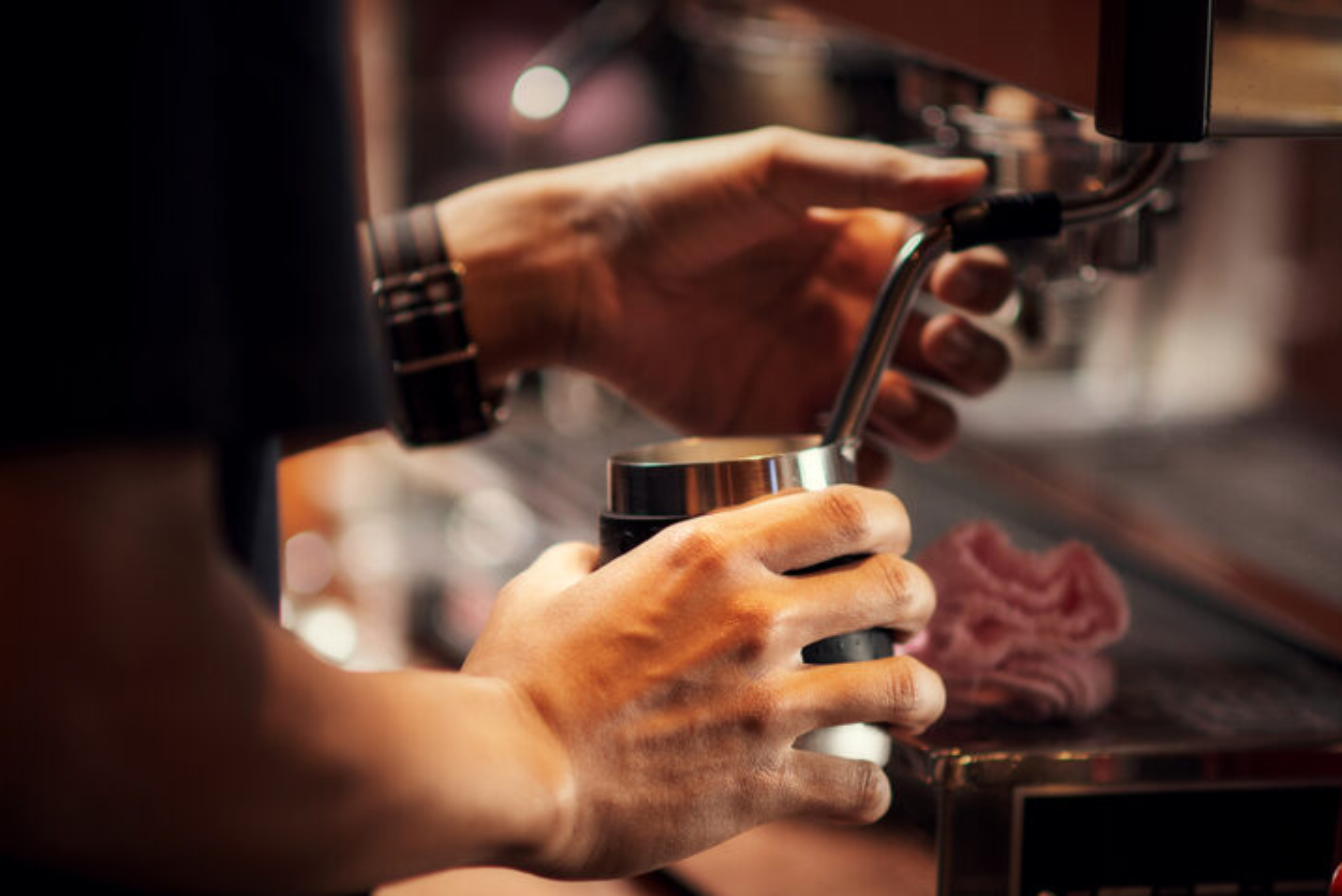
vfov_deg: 7.1
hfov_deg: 10.7
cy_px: 565
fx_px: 7197
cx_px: 664
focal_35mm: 193
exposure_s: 1/125
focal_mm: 135
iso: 320
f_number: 2
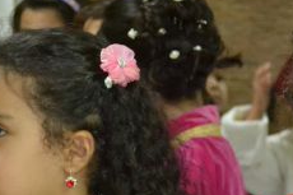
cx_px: 225
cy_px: 237
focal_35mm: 167
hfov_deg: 12.3
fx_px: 1358
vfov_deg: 8.1
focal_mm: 40
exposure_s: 1/60
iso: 3200
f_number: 5.3
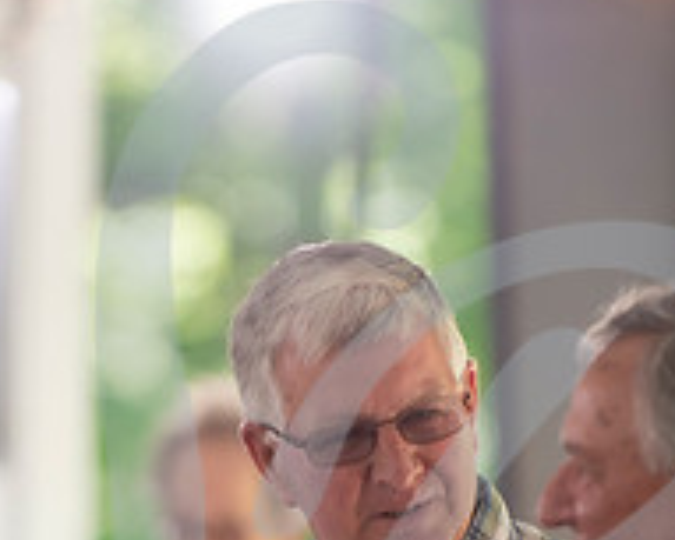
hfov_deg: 3.4
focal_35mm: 571
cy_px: 658
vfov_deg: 2.7
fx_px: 11413
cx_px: 226
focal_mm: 200
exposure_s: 1/200
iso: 200
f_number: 2.8
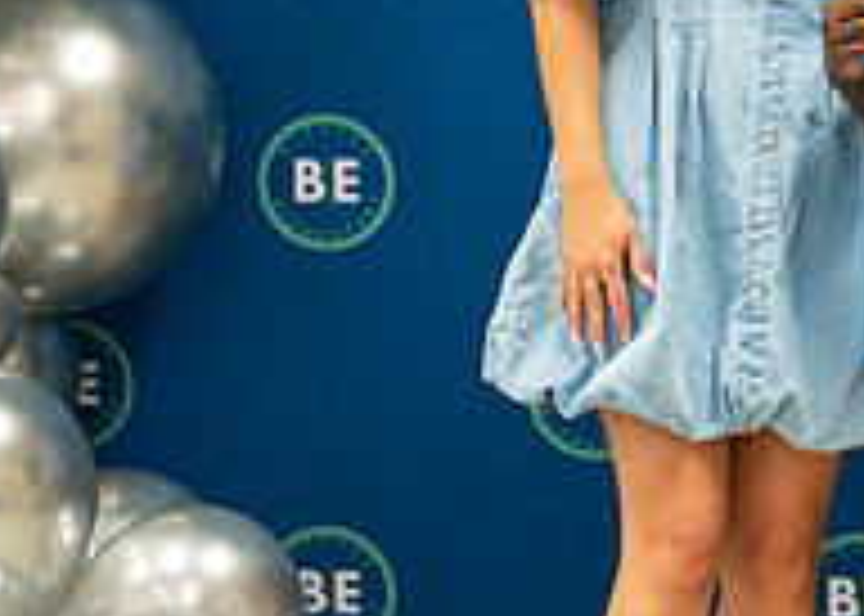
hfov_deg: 9.6
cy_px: 170
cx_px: 1012
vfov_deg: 6.9
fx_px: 5102
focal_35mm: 208
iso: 1000
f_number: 1.2
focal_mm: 50
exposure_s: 1/400
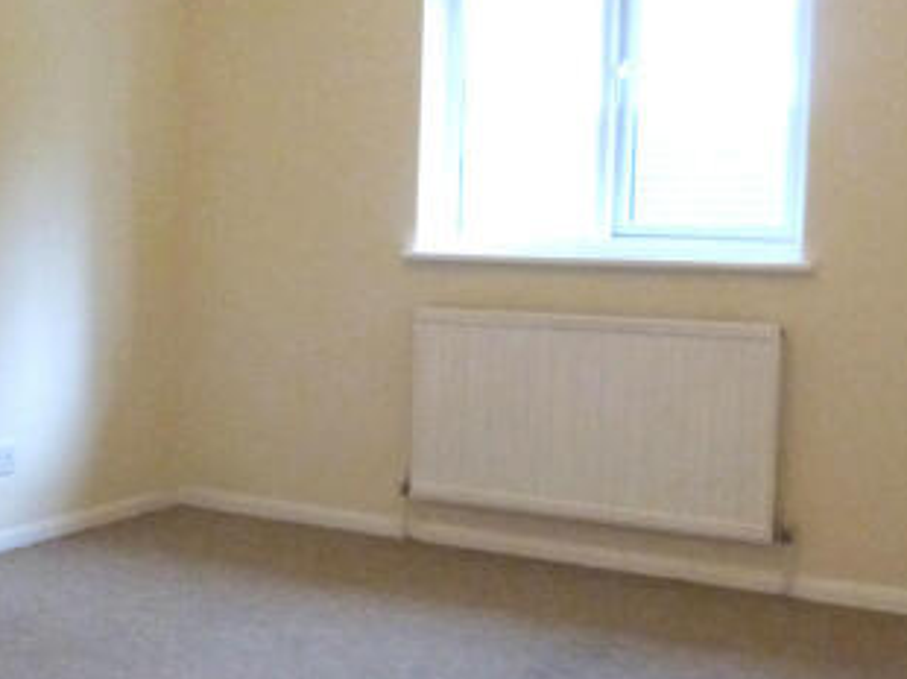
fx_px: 1231
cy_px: 320
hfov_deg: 40.2
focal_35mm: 47
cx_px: 353
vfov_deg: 30.8
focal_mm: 4.5
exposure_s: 1/60
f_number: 2.8
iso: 800
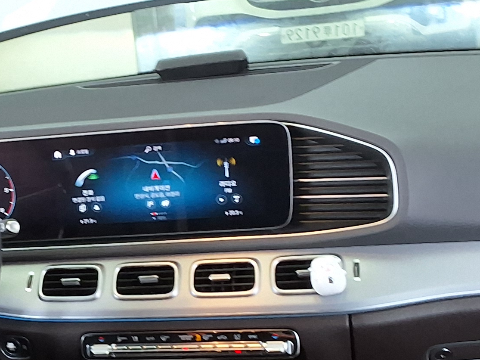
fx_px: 1137
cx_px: 30
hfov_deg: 23.1
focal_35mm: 82
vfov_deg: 18.0
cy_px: 221
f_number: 1.9
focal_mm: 2.91
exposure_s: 1/40
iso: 64
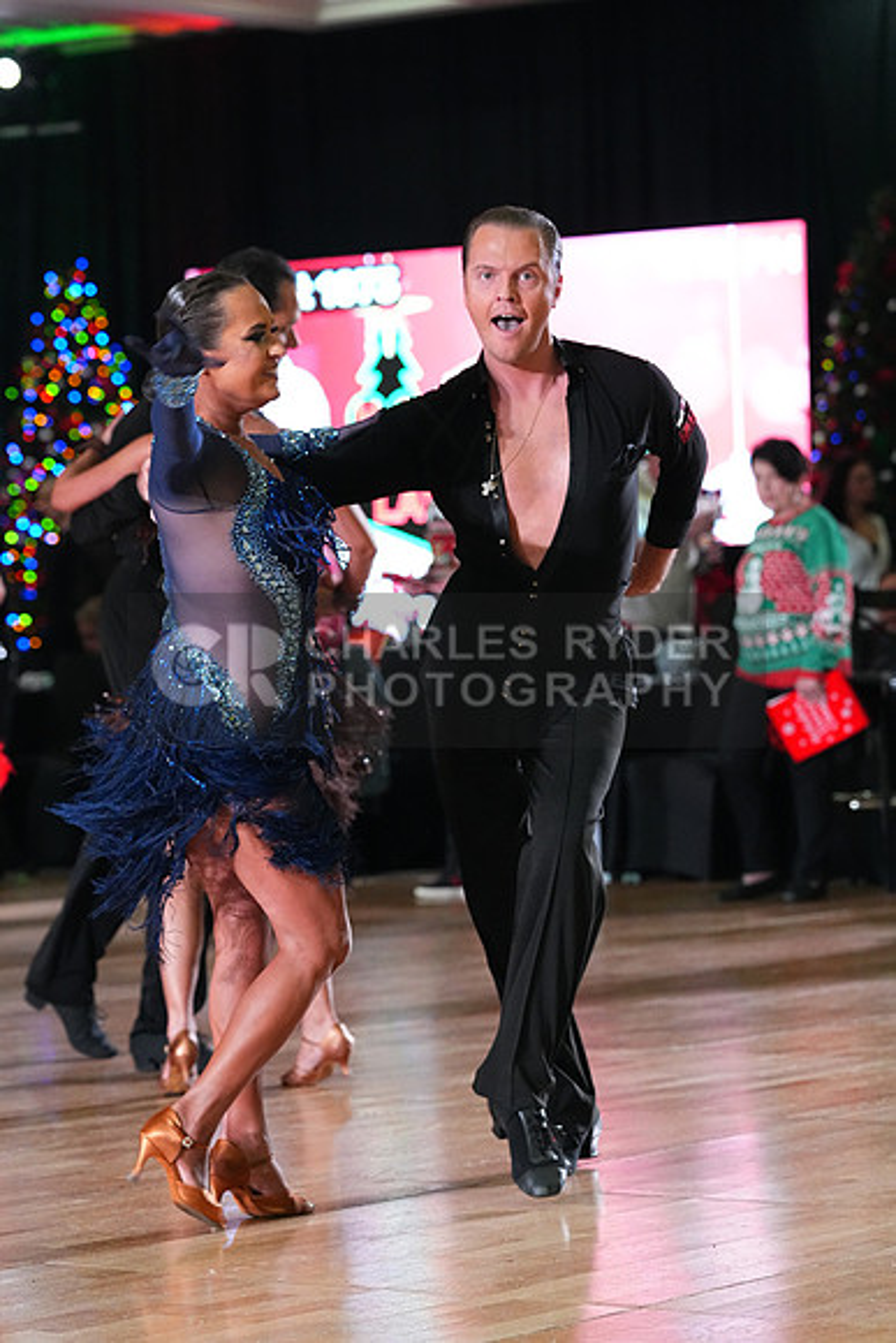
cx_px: 448
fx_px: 4701
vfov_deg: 16.3
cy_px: 672
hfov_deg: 10.9
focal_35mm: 126
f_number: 5
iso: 8000
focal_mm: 126
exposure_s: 1/400
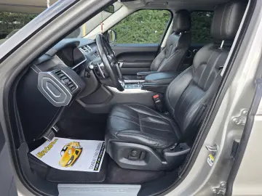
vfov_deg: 58.9
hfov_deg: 73.9
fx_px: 174
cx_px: 131
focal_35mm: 23
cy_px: 98
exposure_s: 1/180
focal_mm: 6.25
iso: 125
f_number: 1.7
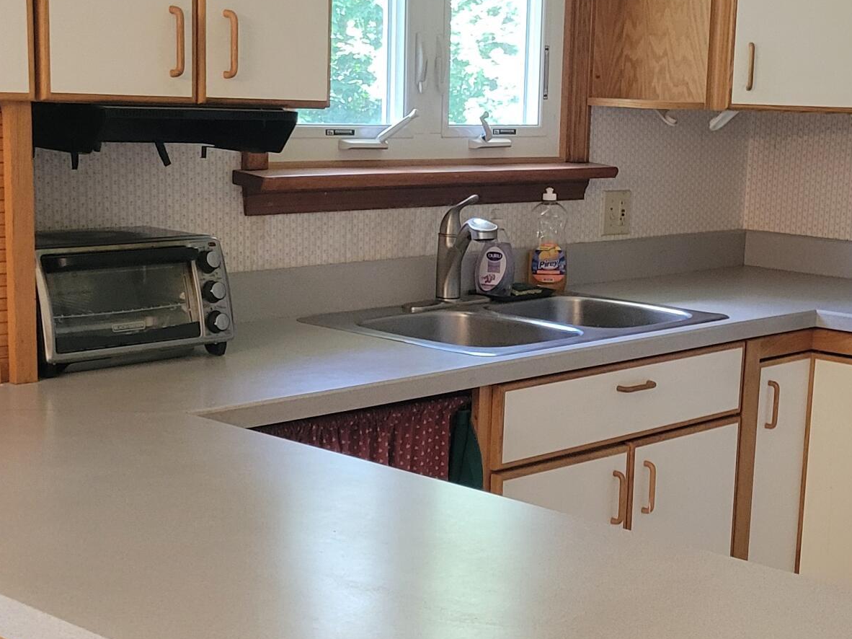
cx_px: 604
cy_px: 409
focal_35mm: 66
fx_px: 1624
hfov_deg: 29.1
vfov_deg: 22.2
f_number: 1.8
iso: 320
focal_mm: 5.4
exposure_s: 1/120
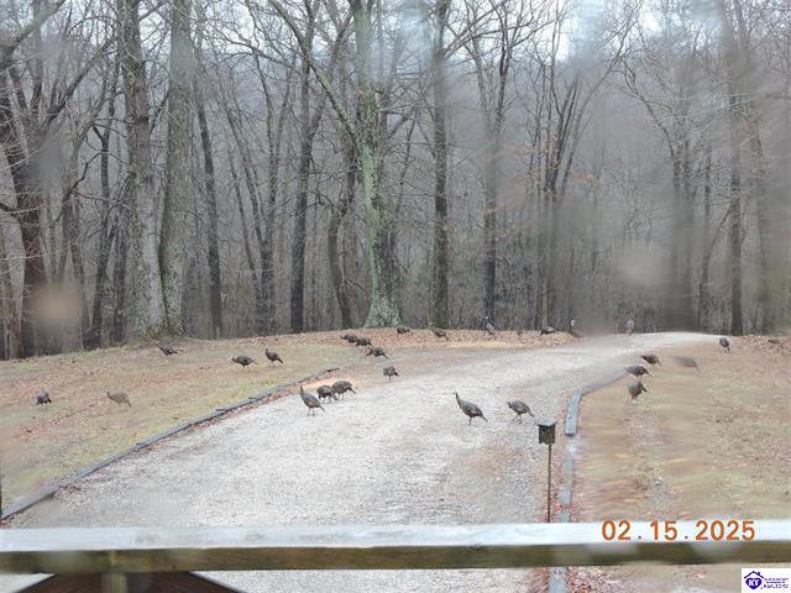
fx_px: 1942
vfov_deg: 17.4
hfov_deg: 23.0
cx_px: 396
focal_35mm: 85
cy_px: 296
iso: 400
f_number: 4.5
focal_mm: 15.2
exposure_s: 1/50
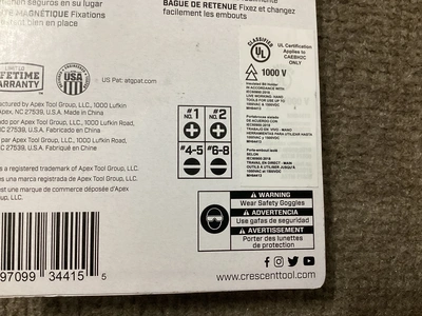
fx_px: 378
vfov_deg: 45.4
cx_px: 211
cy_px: 158
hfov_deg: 58.4
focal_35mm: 31
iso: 320
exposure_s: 1/60
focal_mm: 3.3
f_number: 2.4
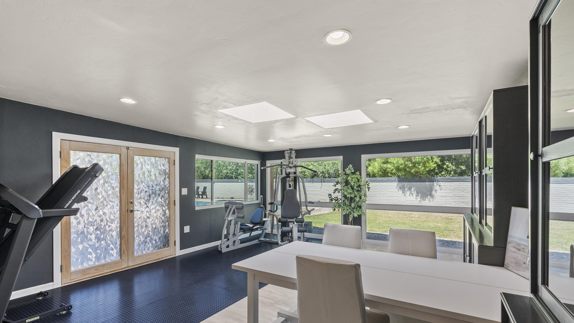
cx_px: 284
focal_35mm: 17
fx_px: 259
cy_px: 189
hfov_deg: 95.9
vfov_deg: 63.5
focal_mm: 16
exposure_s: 1/5
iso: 200
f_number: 8
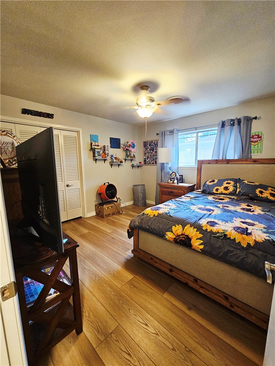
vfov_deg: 106.2
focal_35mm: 13
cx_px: 138
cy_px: 183
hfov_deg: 89.9
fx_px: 138
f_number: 2.2
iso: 400
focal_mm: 2.2
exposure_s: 1/30
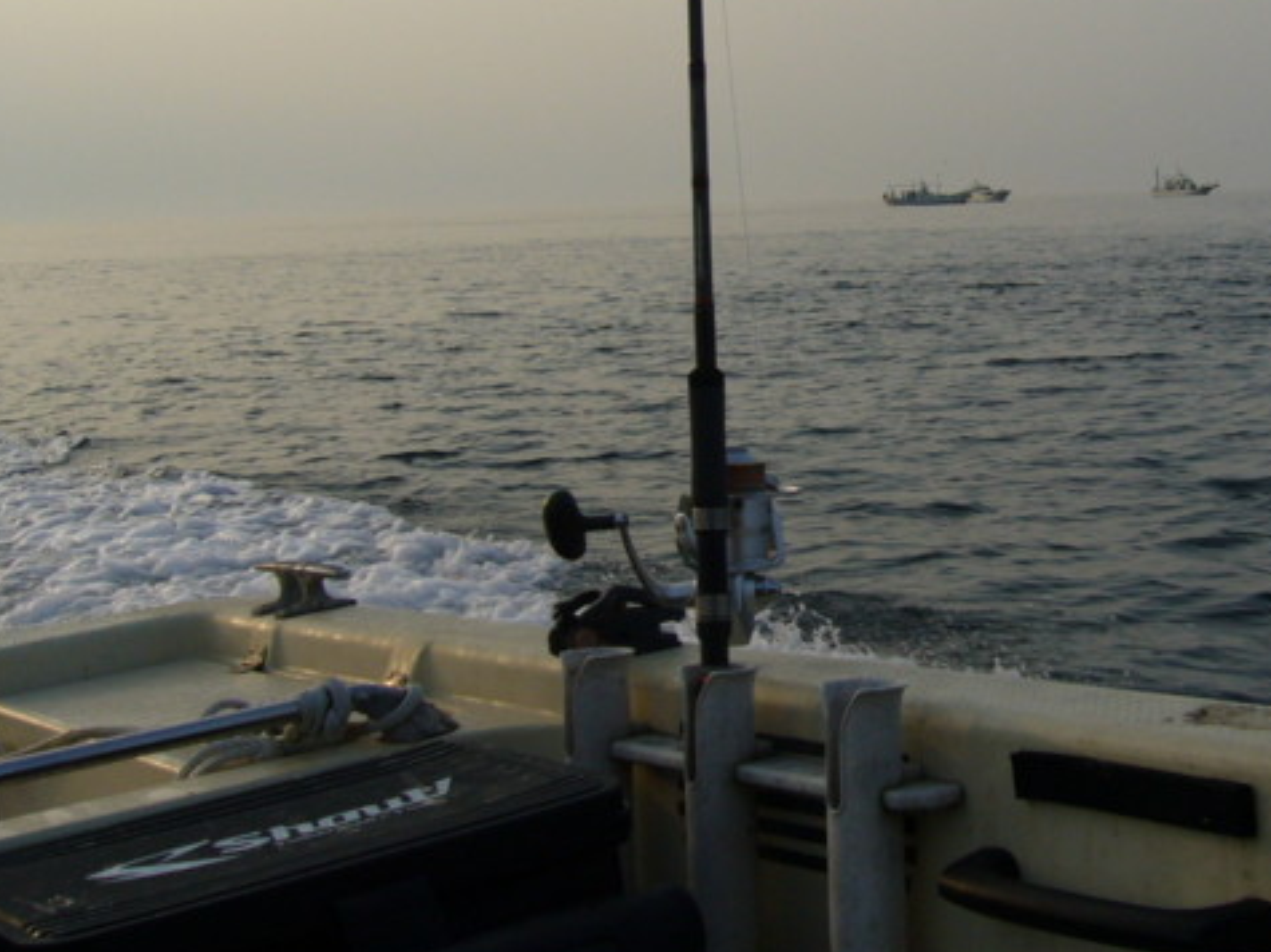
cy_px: 291
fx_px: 2166
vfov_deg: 24.6
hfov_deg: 32.0
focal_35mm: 59
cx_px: 969
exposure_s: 1/400
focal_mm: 5.8
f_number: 5.6
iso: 80
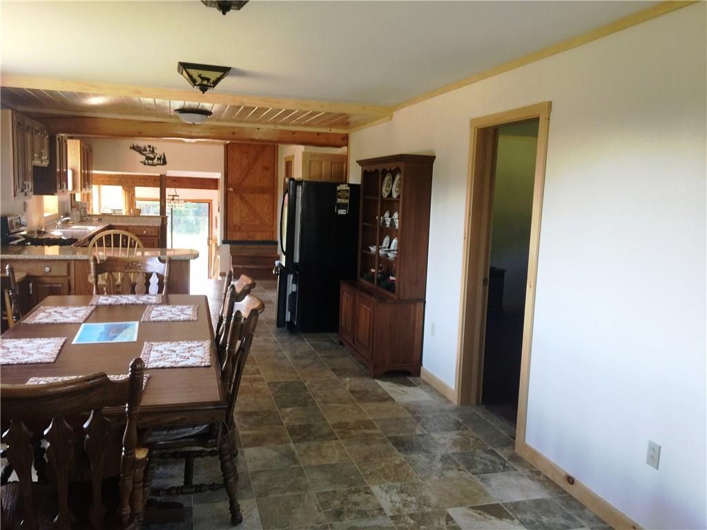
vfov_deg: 48.2
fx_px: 592
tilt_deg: -6.9
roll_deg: -3.2
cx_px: 354
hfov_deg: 61.7
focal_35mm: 29
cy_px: 265
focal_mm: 4.15
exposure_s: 1/30
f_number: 2.2
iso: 40
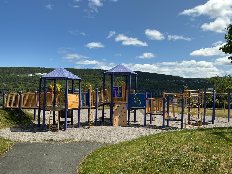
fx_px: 194
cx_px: 116
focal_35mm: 29
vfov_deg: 48.2
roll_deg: +0.2
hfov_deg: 61.7
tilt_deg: +1.7
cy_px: 87
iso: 25
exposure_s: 1/2320
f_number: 1.8
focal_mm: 3
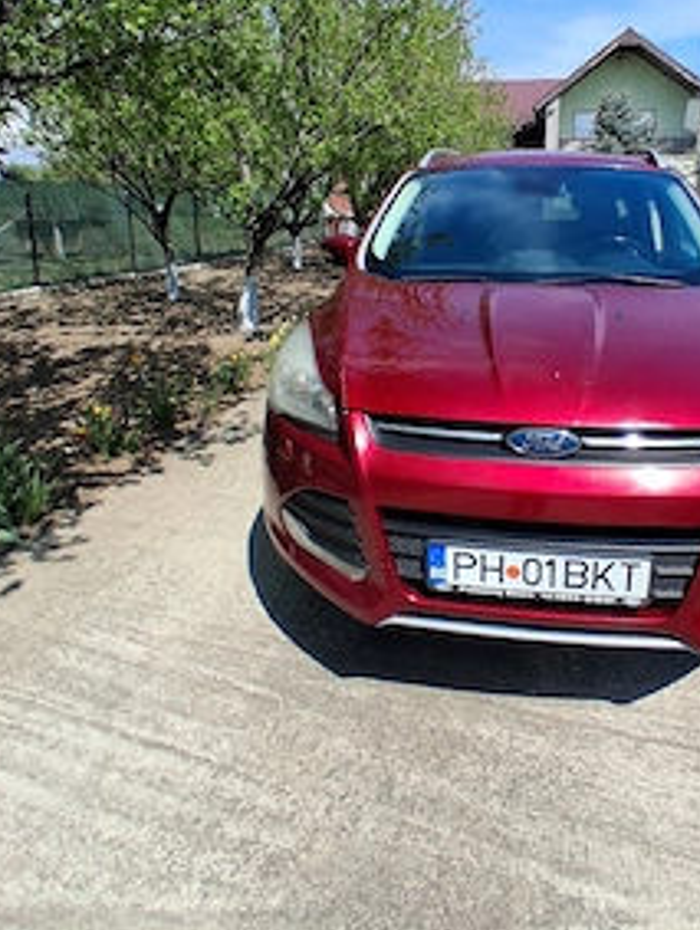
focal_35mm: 24
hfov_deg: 56.1
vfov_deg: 70.9
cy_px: 381
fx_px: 646
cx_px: 447
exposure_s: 1/1250
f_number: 2.2
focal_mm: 1.4
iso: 50
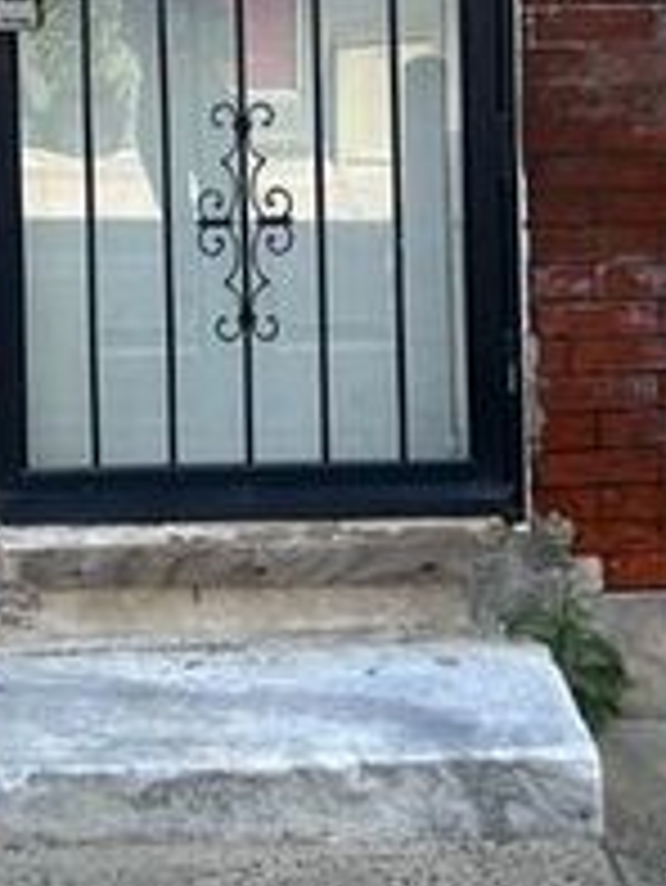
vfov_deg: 21.6
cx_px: 198
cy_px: 47
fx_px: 2255
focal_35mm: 88
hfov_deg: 16.7
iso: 50
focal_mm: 5.7
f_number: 1.5
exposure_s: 1/753
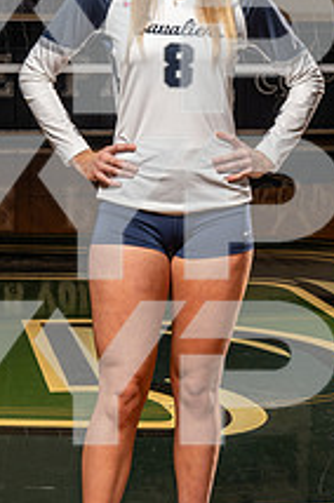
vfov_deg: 20.6
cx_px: 158
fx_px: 1382
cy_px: 209
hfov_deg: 13.8
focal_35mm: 99
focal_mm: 47
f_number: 11
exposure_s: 1/250
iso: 640
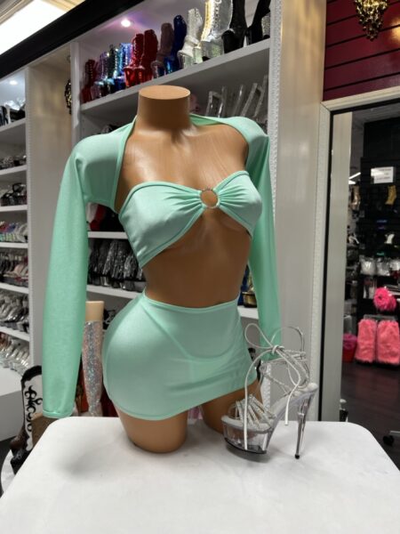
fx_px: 401
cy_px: 267
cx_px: 200
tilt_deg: -4.2
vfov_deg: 67.3
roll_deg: +0.5
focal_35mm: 26
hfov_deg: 53.1
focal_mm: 5.7
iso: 64
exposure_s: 1/60
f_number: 1.5
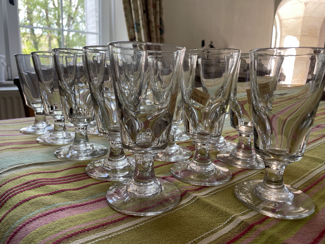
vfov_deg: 53.1
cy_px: 122
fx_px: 244
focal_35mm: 26
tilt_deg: -13.4
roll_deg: -1.4
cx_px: 162
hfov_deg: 67.3
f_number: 1.6
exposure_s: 1/121
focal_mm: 4.2
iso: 50
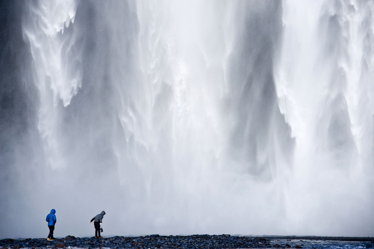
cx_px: 187
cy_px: 124
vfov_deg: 6.5
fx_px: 2180
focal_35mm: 210
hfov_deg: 9.8
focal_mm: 210
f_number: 8
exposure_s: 1/250
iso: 1600
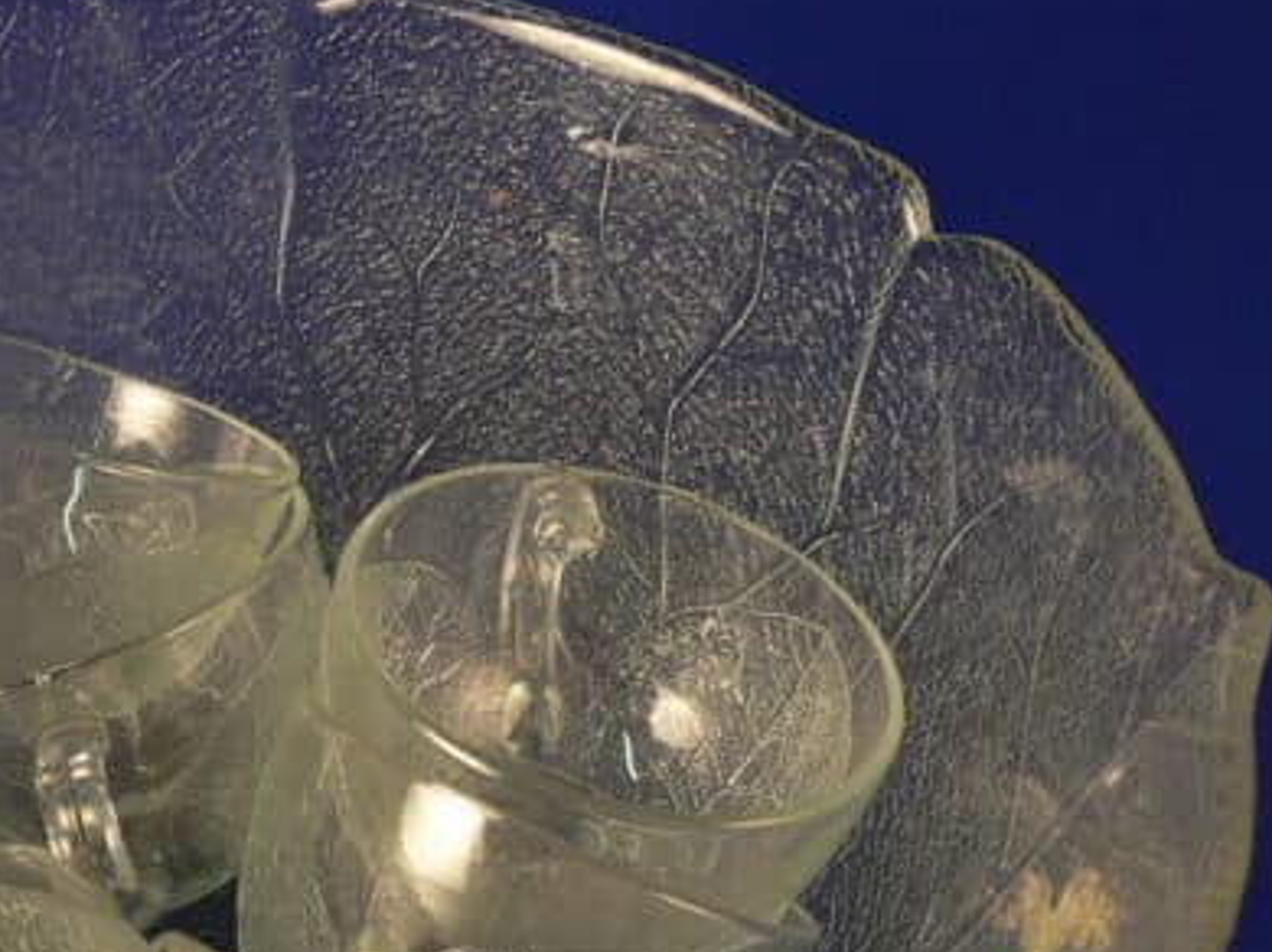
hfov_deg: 27.1
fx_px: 2534
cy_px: 763
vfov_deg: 21.0
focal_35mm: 69
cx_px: 95
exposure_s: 1/30
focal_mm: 7.4
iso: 80
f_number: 2.8
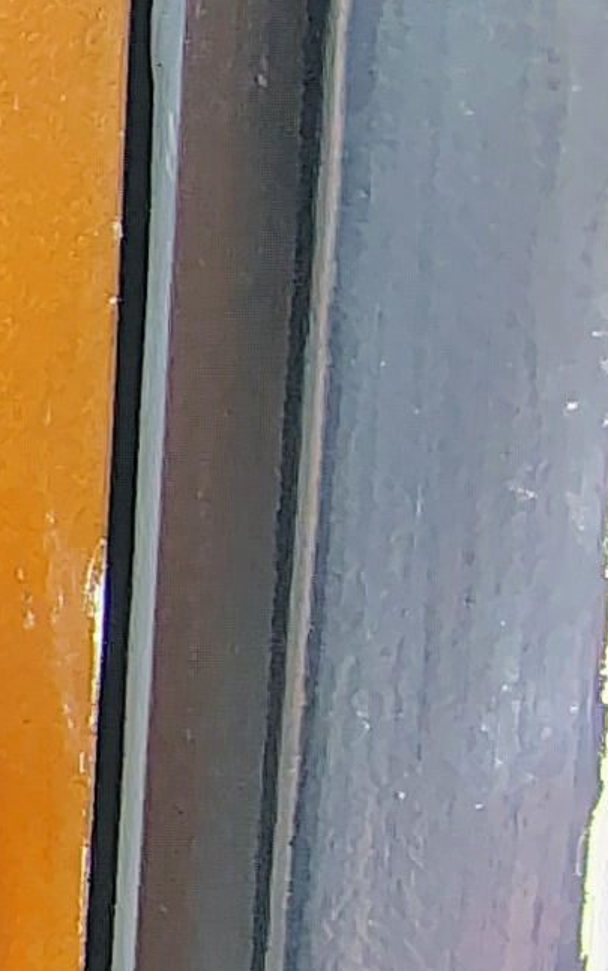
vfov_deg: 18.8
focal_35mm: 109
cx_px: -1722
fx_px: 2887
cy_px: 848
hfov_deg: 8.1
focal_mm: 2.13
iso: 328
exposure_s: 1/60
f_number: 2.2
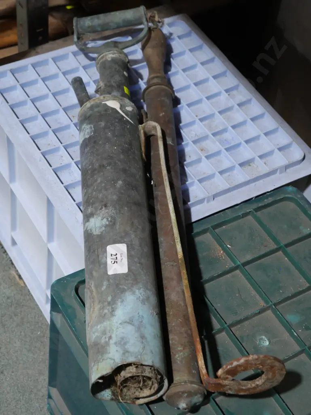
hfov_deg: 21.6
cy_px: 208
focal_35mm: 68
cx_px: 156
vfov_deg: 28.5
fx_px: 814
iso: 1000
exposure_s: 1/80
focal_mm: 34
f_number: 5.4
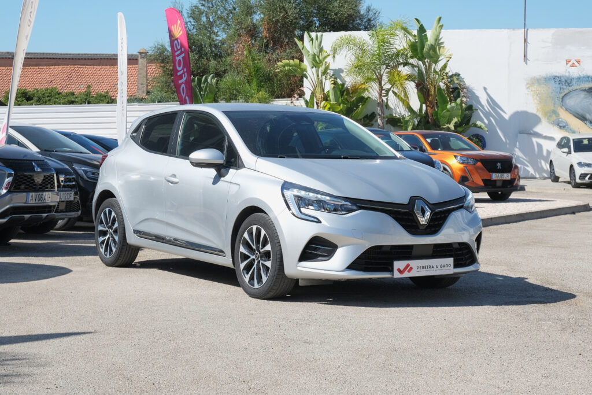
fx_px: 1102
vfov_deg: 20.3
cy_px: 198
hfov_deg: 30.1
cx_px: 296
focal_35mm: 67
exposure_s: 1/250
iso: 160
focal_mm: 44.5
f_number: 9
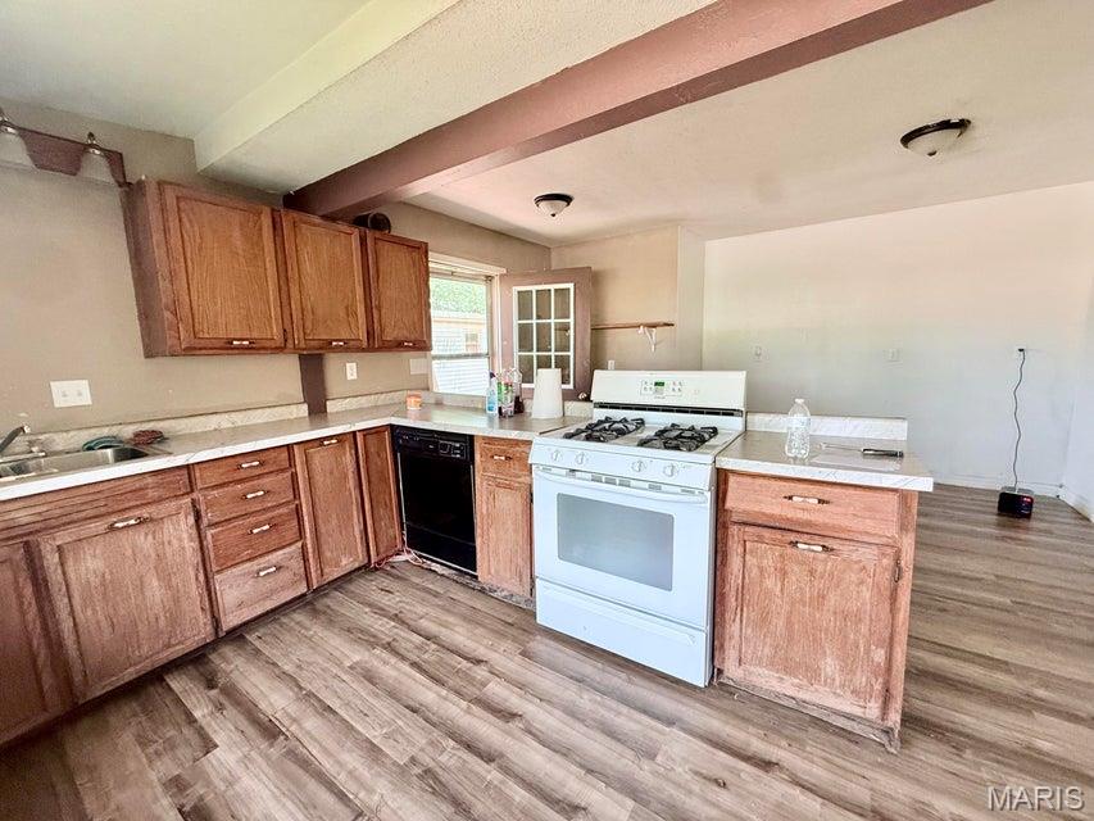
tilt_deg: -6.5
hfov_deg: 102.1
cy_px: 410
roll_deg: +2.5
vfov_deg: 85.7
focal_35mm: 14
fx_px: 443
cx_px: 547
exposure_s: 1/99
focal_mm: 2.22
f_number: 2.2
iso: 160
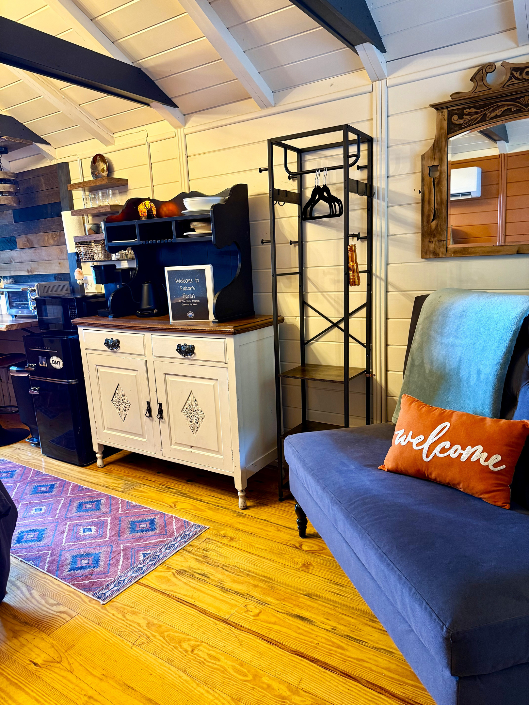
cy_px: 352
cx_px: 264
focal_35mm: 24
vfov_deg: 71.6
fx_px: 489
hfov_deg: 56.8
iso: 250
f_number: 1.78
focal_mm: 6.76
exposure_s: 1/60
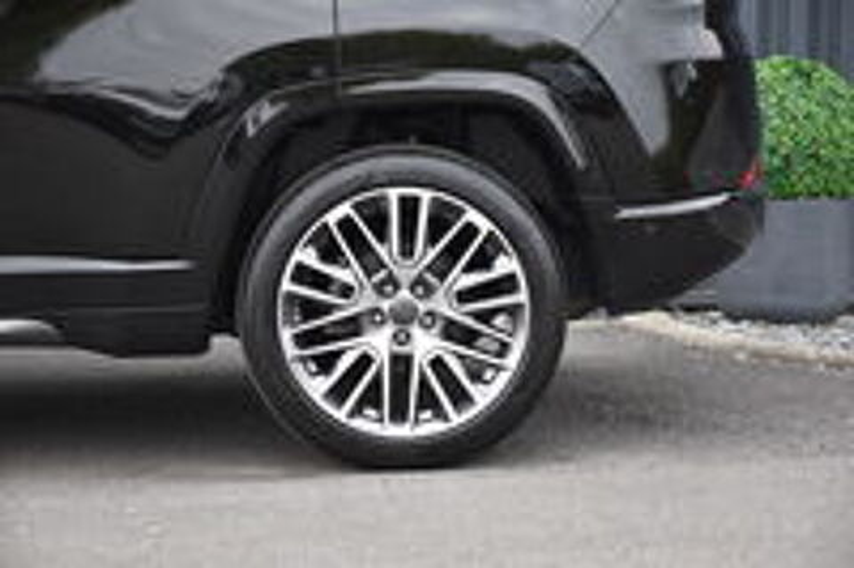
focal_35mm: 128
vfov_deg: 10.7
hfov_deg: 16.1
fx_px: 3021
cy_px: 284
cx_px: 427
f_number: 5.3
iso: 800
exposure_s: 1/125
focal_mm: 85
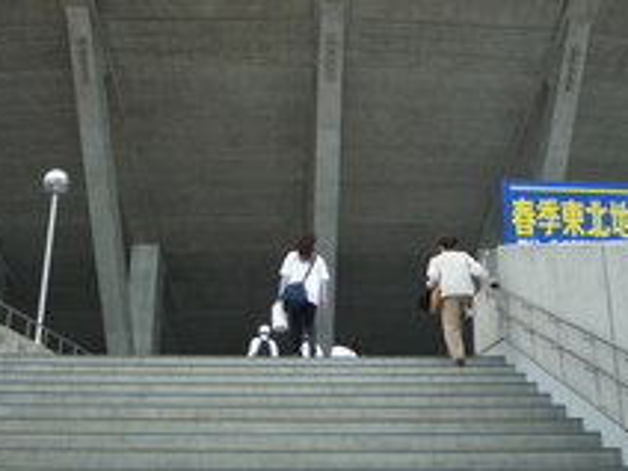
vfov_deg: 28.0
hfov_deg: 37.5
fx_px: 925
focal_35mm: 51
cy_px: 92
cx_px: 326
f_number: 4
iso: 100
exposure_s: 1/400
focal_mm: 5.2
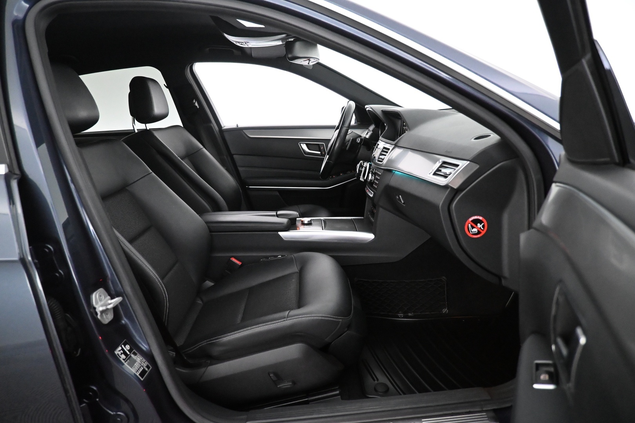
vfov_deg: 53.1
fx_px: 423
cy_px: 212
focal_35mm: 24
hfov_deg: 73.7
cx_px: 318
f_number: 3.5
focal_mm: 16
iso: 5600
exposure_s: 1/60
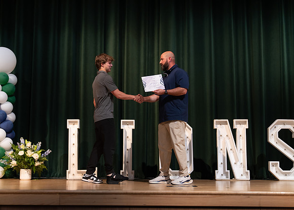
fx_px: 448
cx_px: 136
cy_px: 105
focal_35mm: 54
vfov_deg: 26.4
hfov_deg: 36.3
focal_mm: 50
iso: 500
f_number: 1.2
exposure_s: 1/320
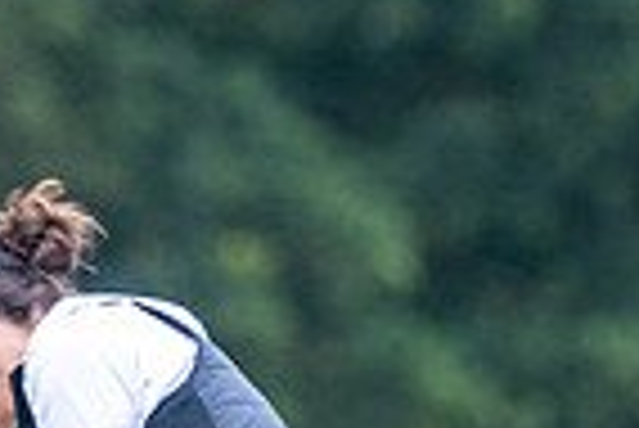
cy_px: 607
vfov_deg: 0.6
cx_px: -110
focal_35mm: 2252
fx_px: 40013
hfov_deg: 0.9
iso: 400
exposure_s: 1/800
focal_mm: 300
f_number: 5
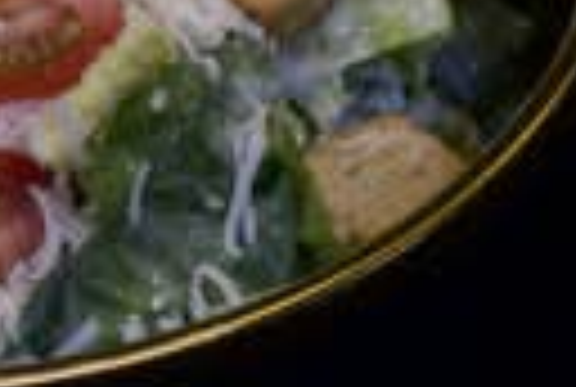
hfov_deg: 7.9
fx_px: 4122
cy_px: -63
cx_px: -200
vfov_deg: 5.4
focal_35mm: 257
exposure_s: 1/3
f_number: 11
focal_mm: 50
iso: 125
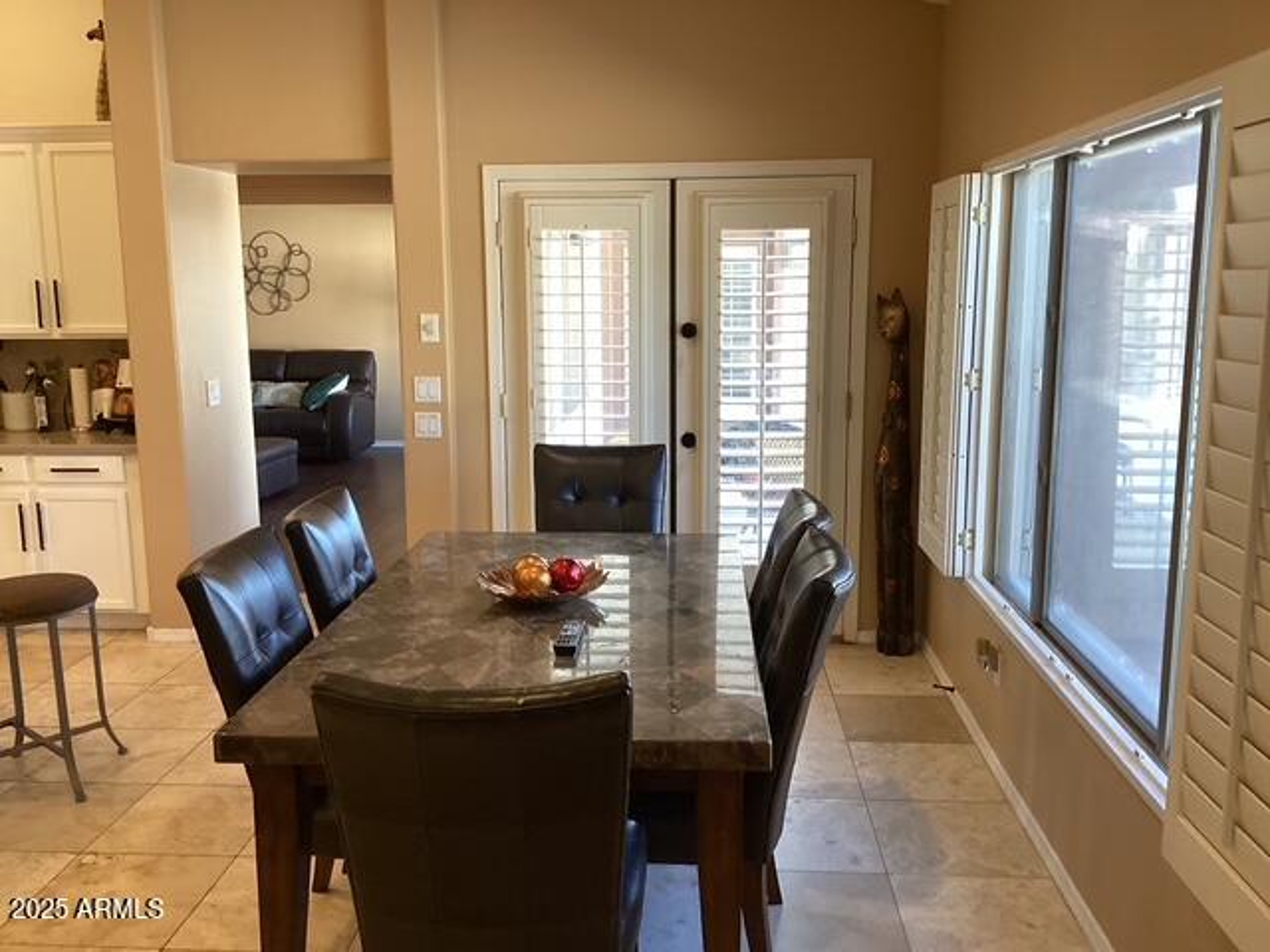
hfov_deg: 58.4
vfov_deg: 45.4
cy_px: 476
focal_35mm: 31
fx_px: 1137
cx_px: 635
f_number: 2.4
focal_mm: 3.3
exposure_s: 1/60
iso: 200
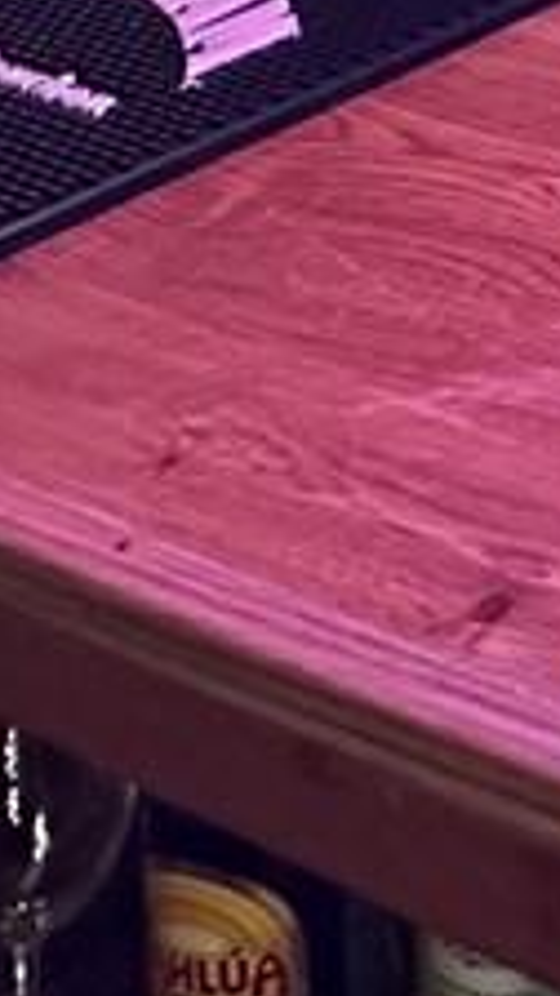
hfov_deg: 10.1
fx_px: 2877
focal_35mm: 109
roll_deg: +1.2
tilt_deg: -1.1
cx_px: 1191
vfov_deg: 15.8
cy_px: -947
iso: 500
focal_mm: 2.22
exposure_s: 1/60
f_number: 2.2
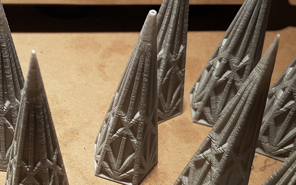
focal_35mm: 64
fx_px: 516
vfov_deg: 20.0
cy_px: 160
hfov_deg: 30.7
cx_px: 37
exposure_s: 1/102
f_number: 1.7
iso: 50
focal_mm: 4.2
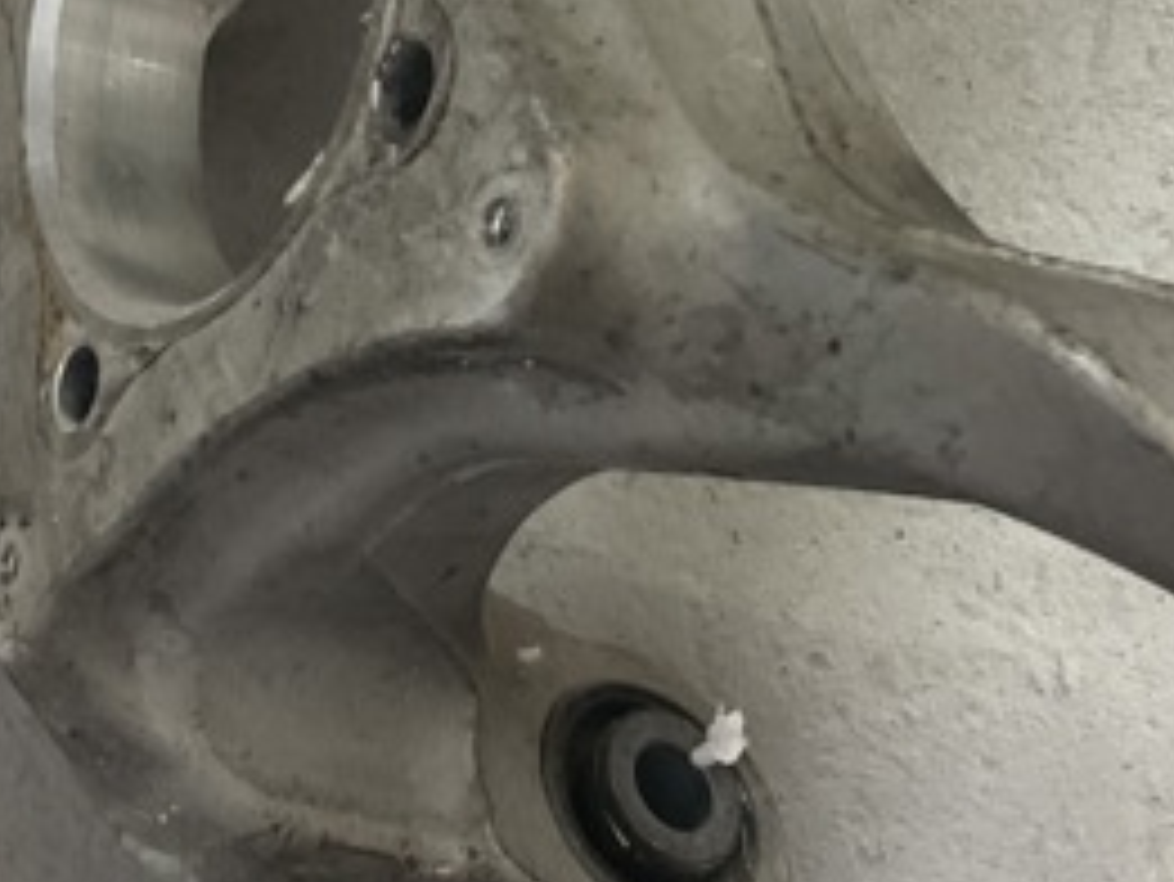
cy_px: 160
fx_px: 2409
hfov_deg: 27.3
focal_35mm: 71
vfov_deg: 20.5
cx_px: 756
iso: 100
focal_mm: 3
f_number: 1.8
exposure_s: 1/50
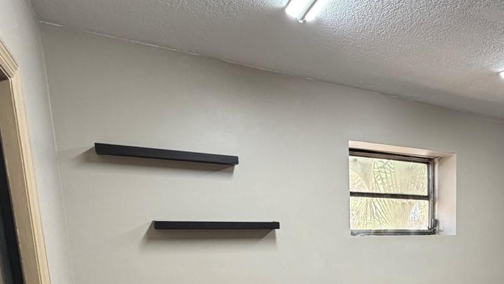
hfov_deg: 55.3
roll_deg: +0.2
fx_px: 428
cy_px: 303
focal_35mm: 32
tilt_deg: -10.2
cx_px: 425
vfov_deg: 32.7
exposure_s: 1/120
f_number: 2.2
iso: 200
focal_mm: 2.22
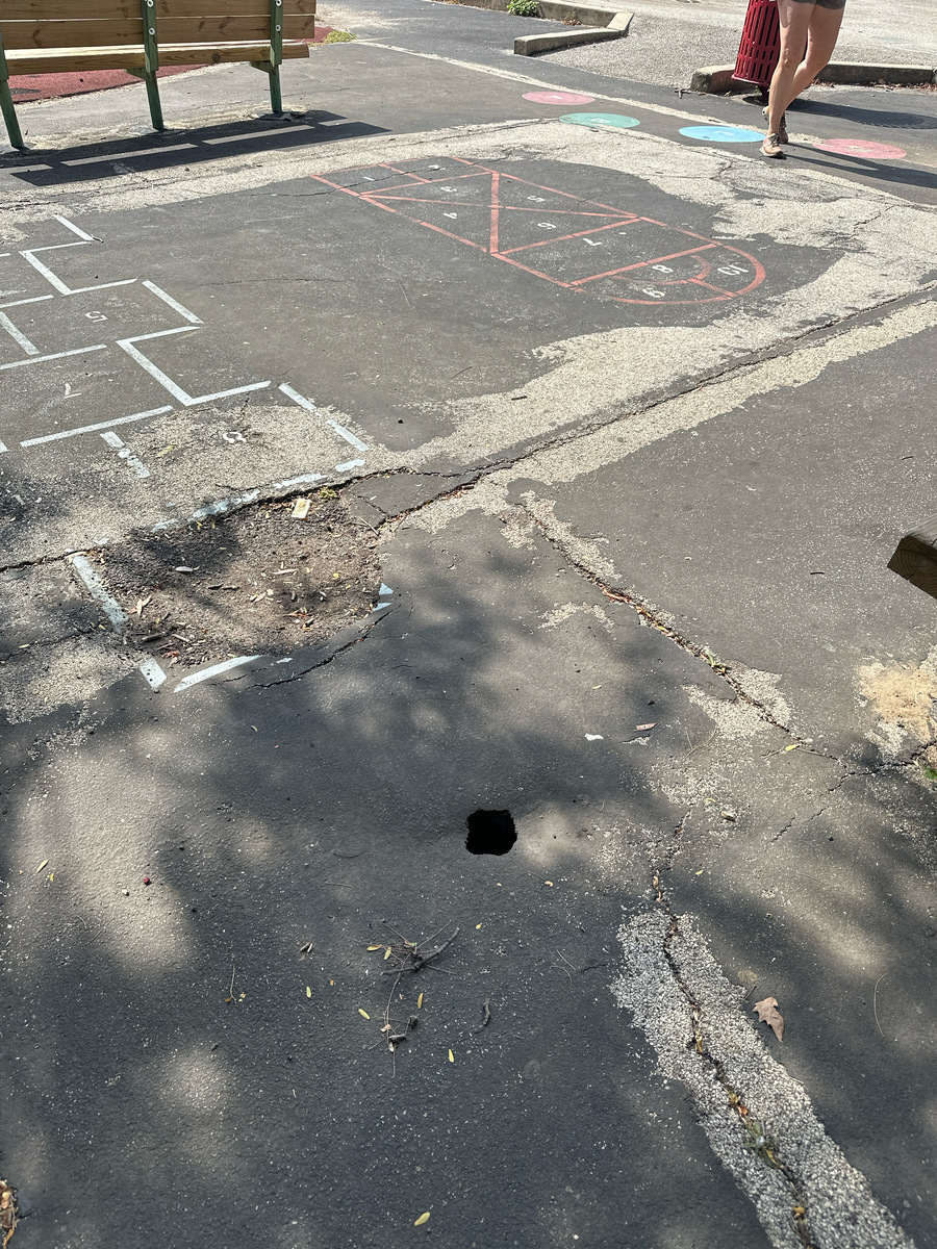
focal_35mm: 24
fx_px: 866
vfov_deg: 71.6
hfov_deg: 56.8
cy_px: 624
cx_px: 468
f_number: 1.78
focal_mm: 6.86
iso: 80
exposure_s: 1/2525
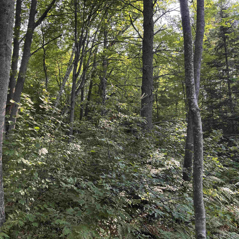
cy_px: 120
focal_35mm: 31
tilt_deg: +7.3
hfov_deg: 51.6
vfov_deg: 52.5
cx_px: 81
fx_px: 242
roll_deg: +0.9
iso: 64
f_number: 1.6
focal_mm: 5.96
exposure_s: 1/128
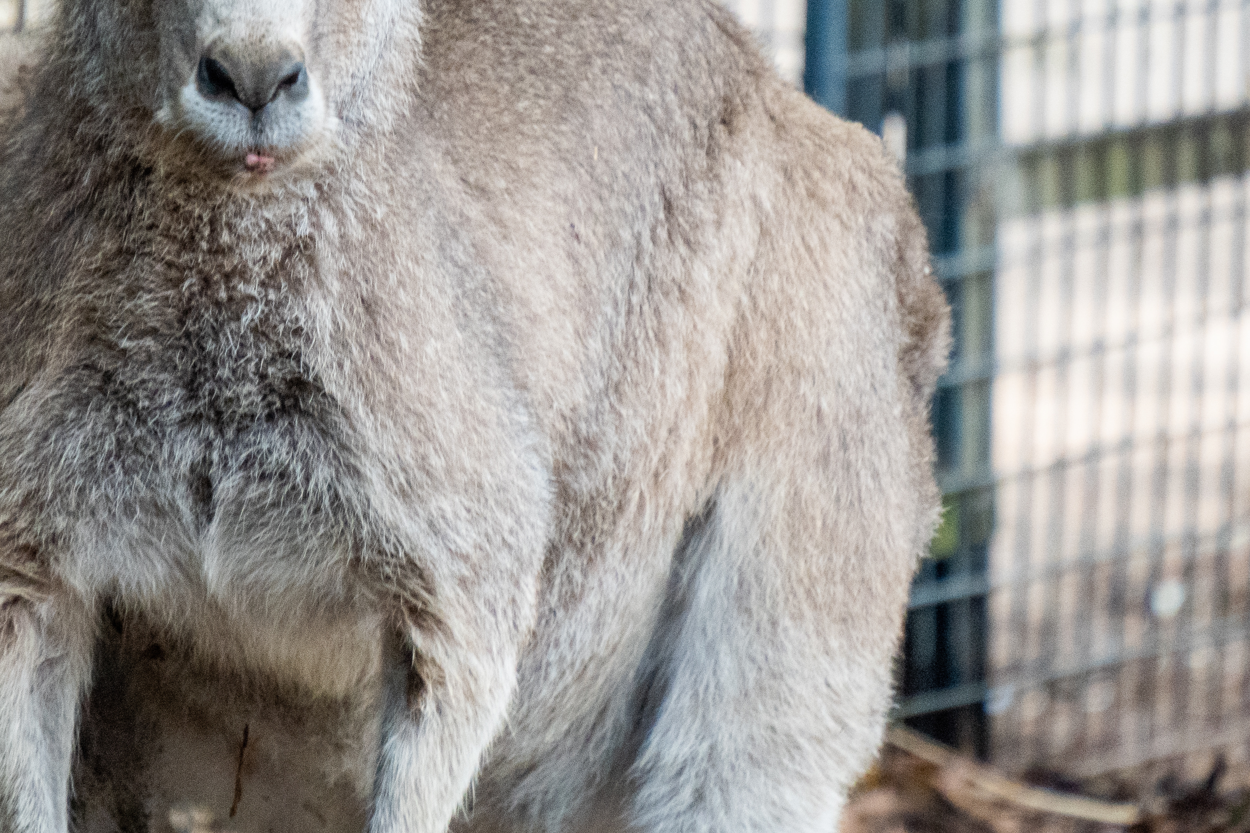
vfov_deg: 1.7
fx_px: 28885
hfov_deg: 2.5
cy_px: 182
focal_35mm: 832
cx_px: 453
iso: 2000
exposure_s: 1/500
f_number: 6.3
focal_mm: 300
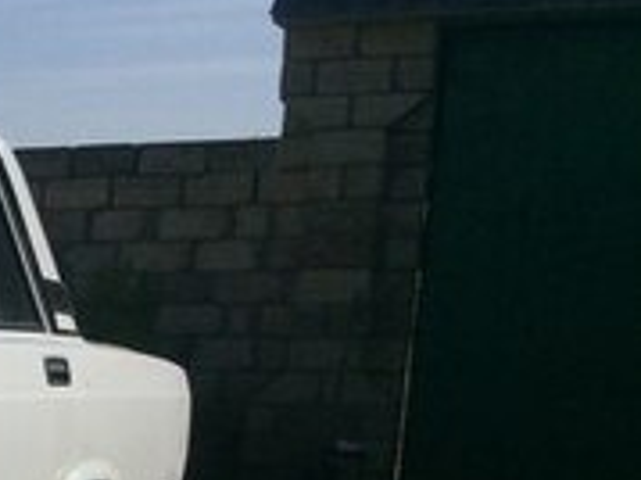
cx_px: -534
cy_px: 697
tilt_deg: -10.0
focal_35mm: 107
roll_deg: -1.6
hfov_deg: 15.6
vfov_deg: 13.1
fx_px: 1980
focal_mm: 4.15
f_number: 2.2
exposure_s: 1/6849
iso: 40
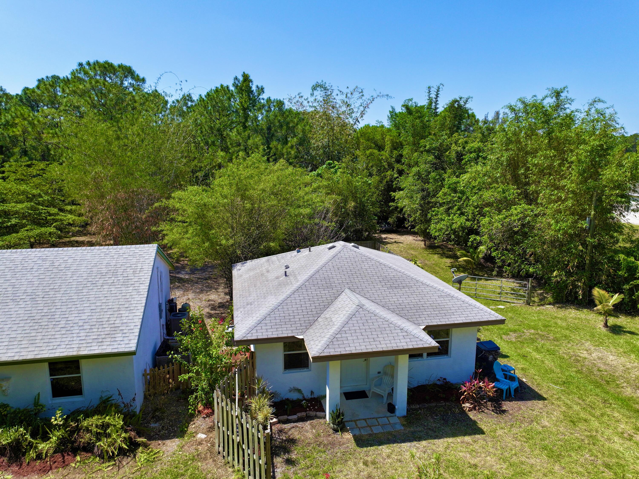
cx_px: 320
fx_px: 443
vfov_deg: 56.8
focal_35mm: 24
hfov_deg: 71.6
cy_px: 240
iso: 110
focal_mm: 12.29
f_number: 2.8
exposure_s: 1/2000
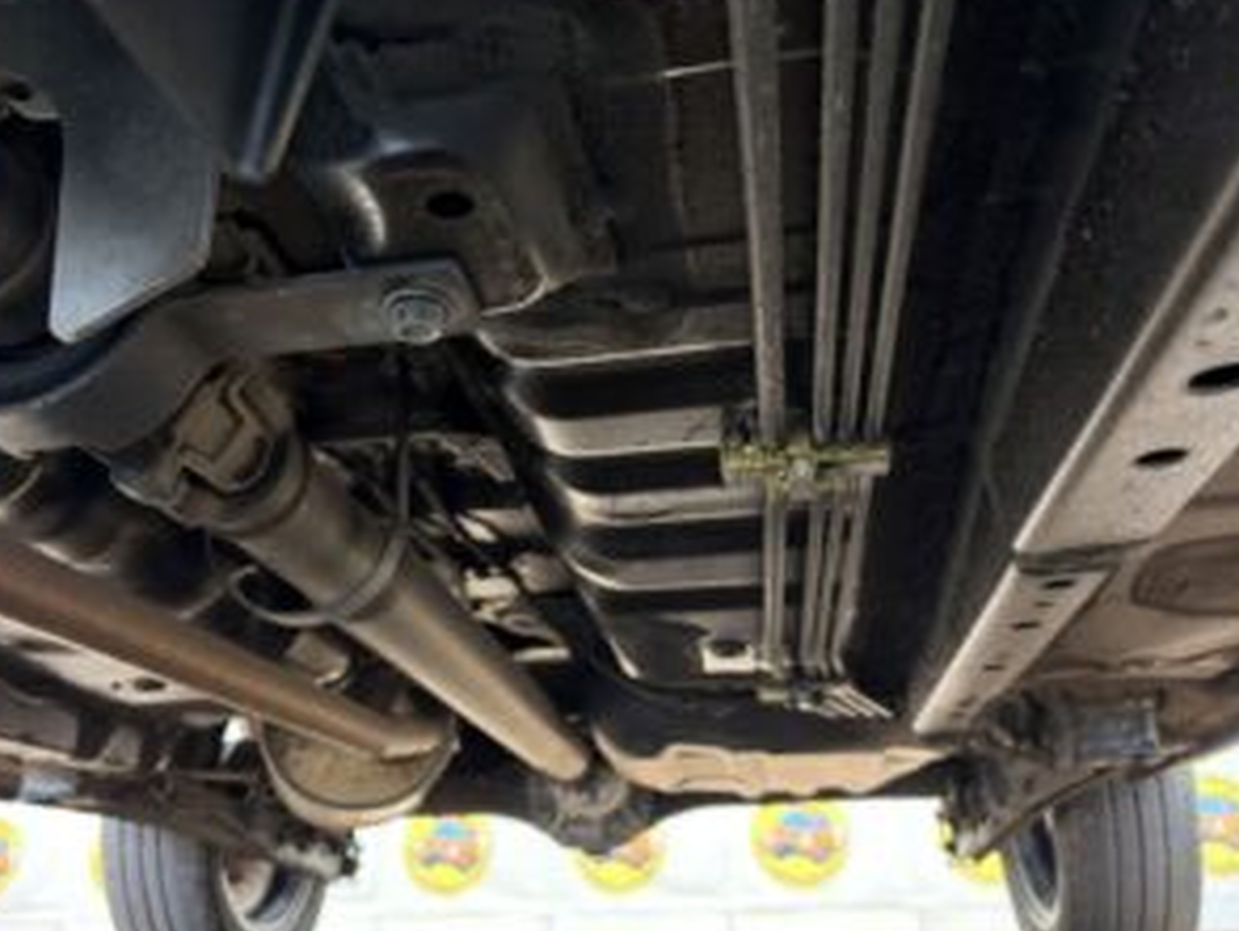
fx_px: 1110
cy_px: 491
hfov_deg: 58.1
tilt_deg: +22.7
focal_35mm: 31
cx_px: 544
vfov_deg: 45.5
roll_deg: +1.2
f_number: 1.6
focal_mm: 5.96
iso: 500
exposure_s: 1/25
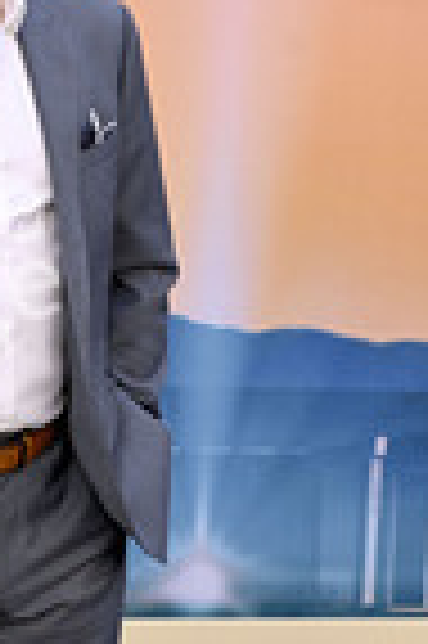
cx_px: -41
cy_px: 518
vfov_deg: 15.8
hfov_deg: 10.5
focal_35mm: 129
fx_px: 2306
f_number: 7.1
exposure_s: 1/320
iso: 500
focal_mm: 46
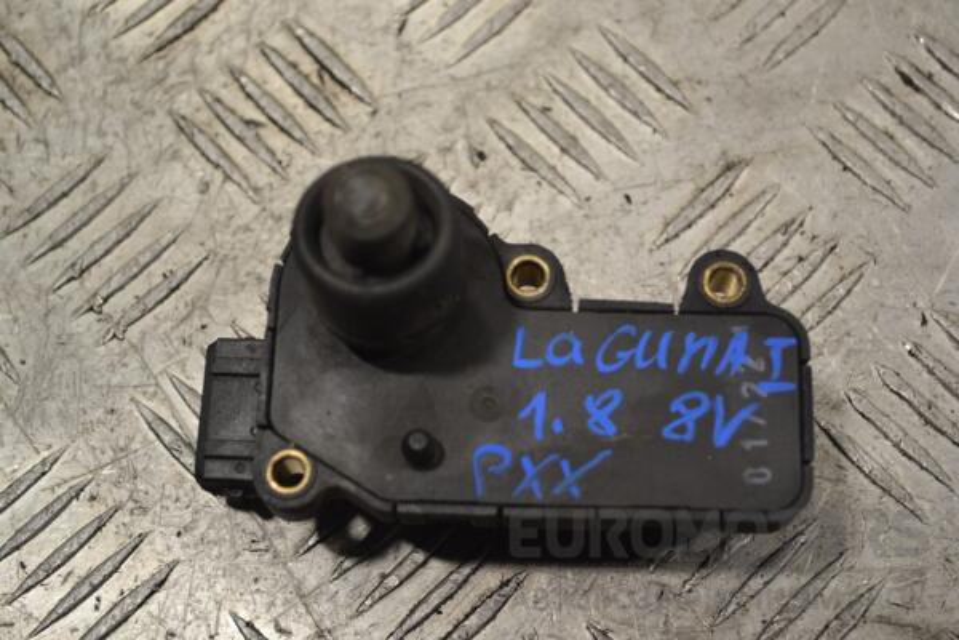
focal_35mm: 63
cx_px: 480
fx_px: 1678
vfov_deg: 21.6
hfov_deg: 31.9
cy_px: 320
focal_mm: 42
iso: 400
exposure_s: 1/125
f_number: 5.3
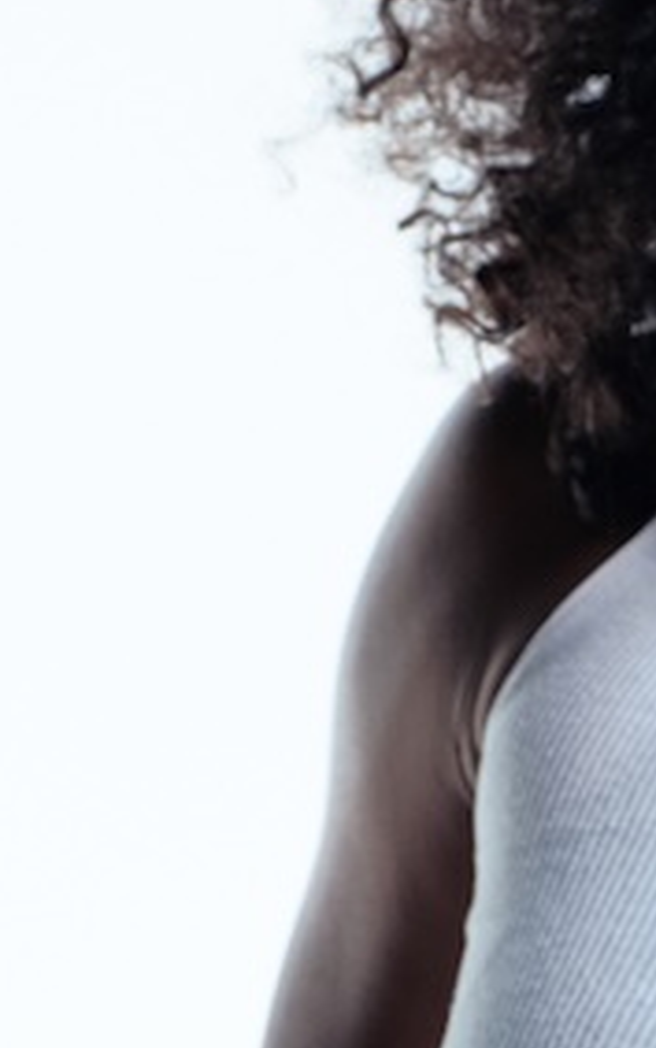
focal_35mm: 216
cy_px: 1789
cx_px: 1167
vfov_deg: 9.3
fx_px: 6176
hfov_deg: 6.0
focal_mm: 45
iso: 1000
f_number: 8
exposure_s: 1/80
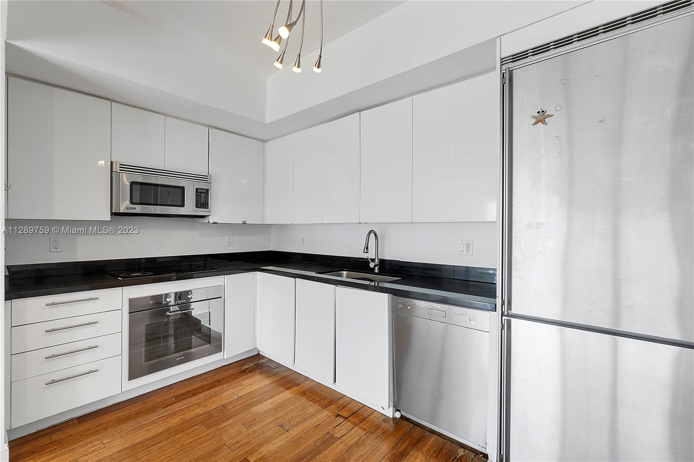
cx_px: 347
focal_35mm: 15
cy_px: 231
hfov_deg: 100.4
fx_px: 289
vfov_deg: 77.3
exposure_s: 1/10
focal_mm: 10
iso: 160
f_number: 11
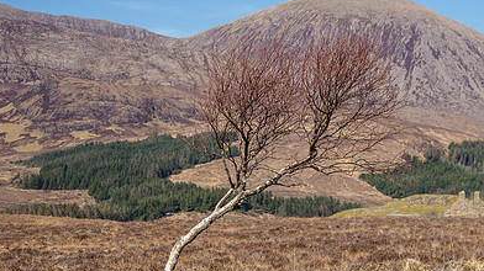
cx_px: 323
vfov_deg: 14.5
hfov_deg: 25.5
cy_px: 142
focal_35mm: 83
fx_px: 1065
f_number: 2.8
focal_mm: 24
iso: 200
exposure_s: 1/3200
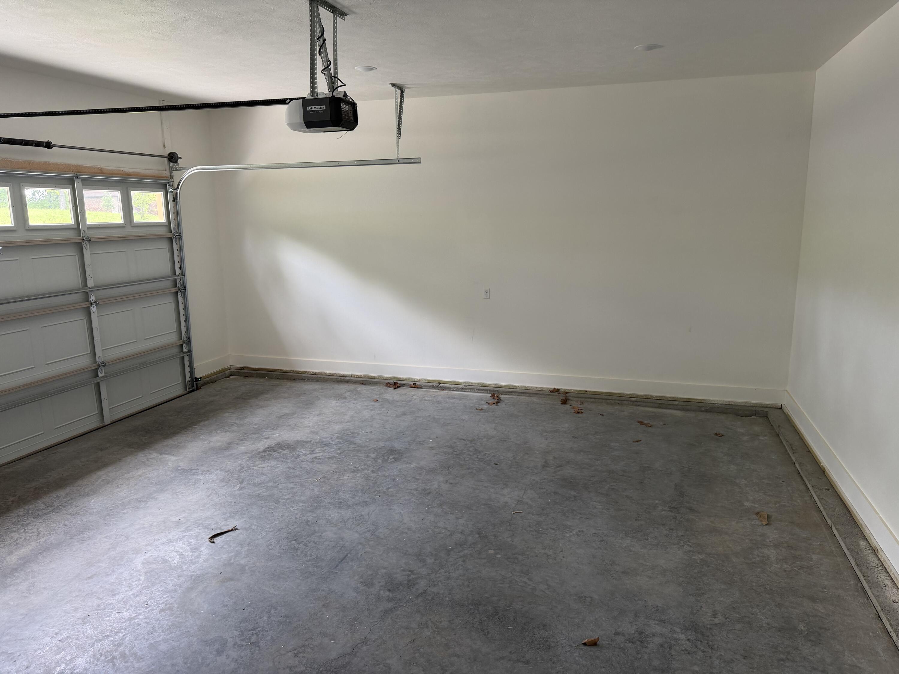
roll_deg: +0.2
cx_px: 450
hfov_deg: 71.6
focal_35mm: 24
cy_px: 337
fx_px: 623
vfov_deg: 56.8
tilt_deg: -12.1
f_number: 1.78
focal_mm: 6.76
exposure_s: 1/120
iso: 160
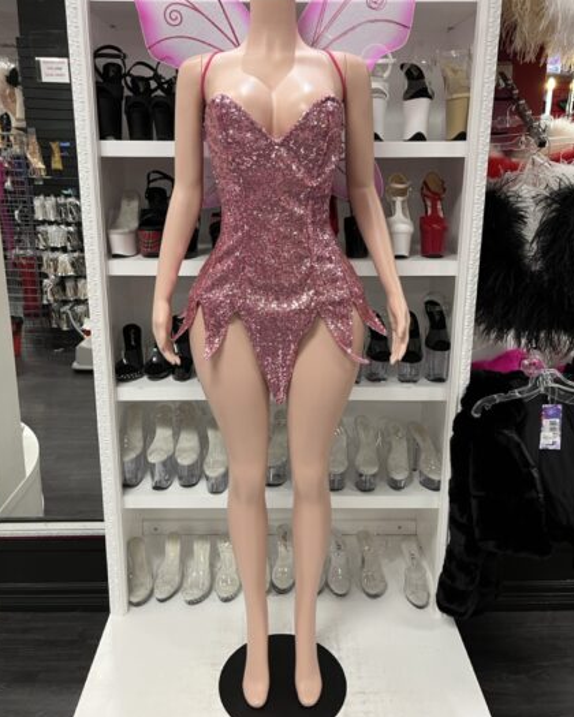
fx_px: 616
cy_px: 311
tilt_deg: -12.2
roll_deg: -1.0
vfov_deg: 60.2
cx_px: 277
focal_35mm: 29
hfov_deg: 50.0
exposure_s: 1/60
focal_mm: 5.1
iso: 160
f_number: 1.6
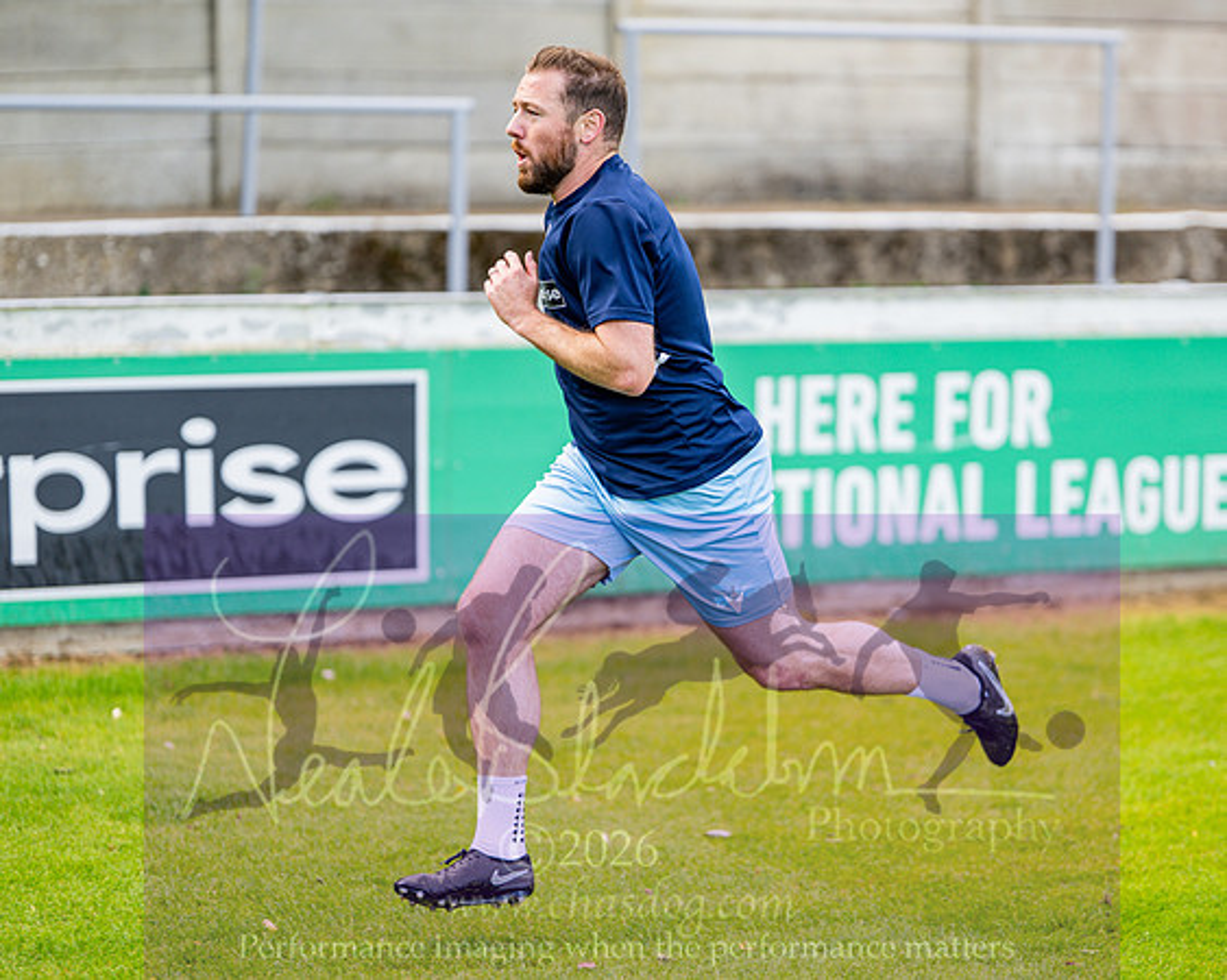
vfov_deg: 13.7
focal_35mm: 112
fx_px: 4079
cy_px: 454
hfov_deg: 17.1
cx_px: 714
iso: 100
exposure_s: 1/1250
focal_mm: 85
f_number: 1.4
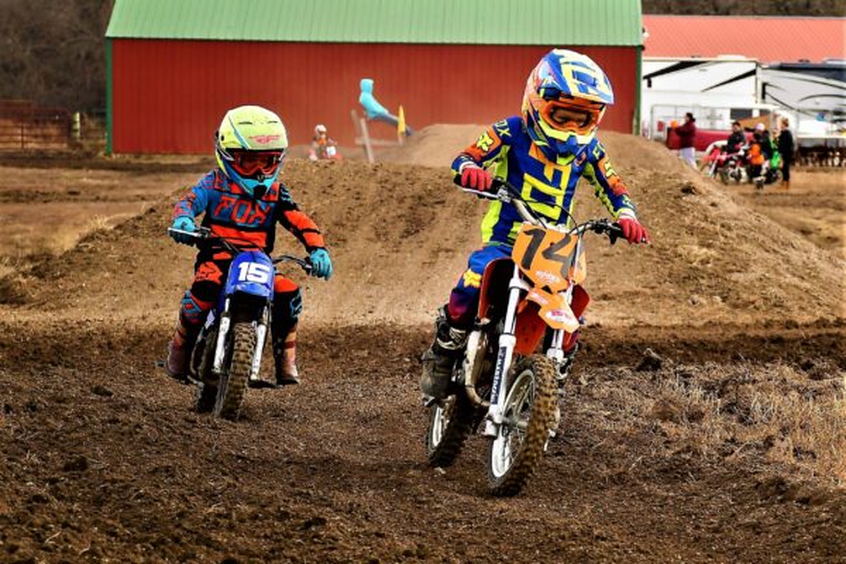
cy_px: 282
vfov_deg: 11.4
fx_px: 2820
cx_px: 423
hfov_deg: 17.1
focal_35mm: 120
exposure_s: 1/1000
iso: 450
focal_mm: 80
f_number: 5.3
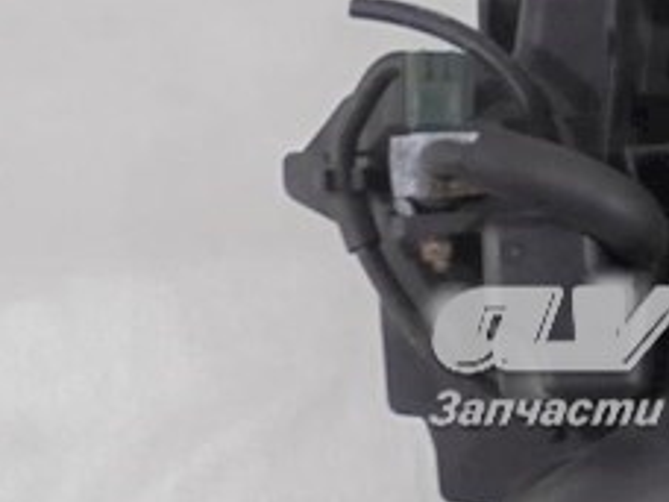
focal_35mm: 73
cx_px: 766
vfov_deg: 20.1
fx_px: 1411
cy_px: 326
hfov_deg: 24.6
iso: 400
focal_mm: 4.6
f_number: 3.5
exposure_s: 1/20
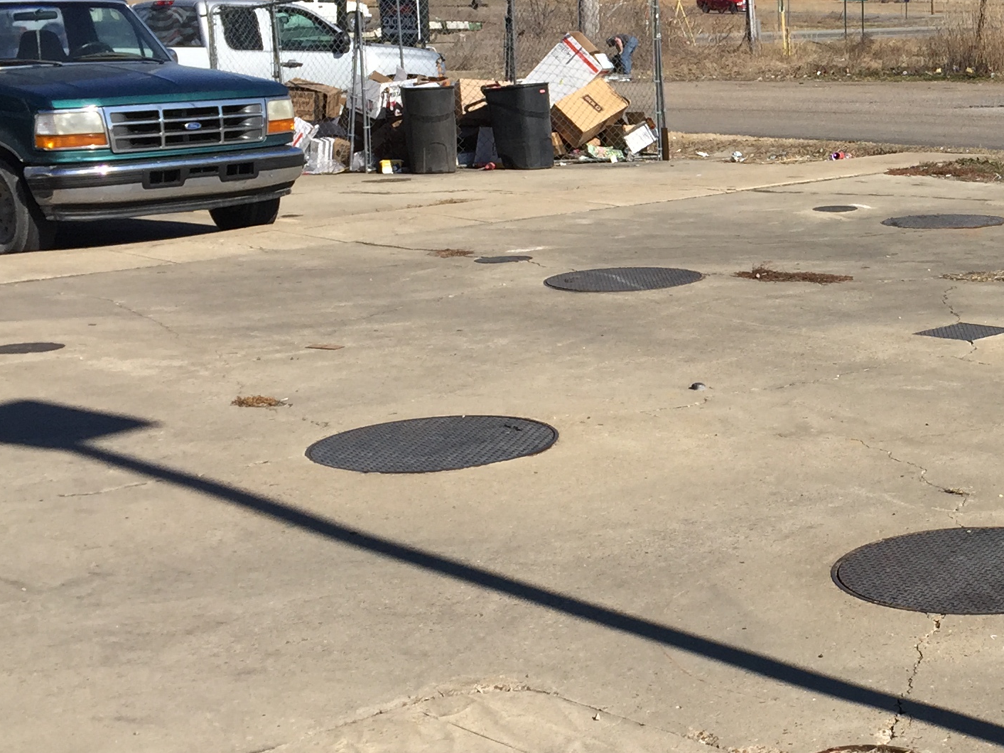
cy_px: 276
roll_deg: +0.7
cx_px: 986
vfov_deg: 21.9
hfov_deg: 27.4
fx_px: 1943
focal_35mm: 67
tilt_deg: -8.6
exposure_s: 1/2475
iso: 32
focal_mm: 4.15
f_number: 2.2
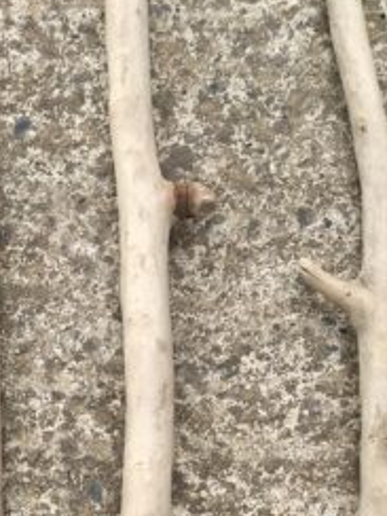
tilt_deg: -84.7
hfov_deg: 14.8
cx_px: -127
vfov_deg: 18.8
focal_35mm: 95
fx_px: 1416
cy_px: 717
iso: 25
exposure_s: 1/1166
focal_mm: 4.15
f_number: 2.2
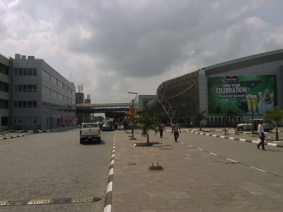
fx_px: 269
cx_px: 142
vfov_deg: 42.8
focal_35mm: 33
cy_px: 106
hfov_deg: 55.4
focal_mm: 3.3
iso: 32
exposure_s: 1/1931
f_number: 2.4
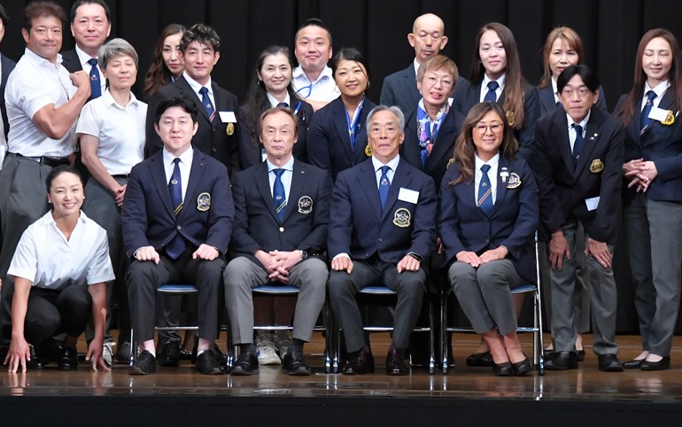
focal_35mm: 207
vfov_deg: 6.3
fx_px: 3849
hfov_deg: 10.1
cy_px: 202
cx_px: 341
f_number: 5.6
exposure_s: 1/400
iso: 8000
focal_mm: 135
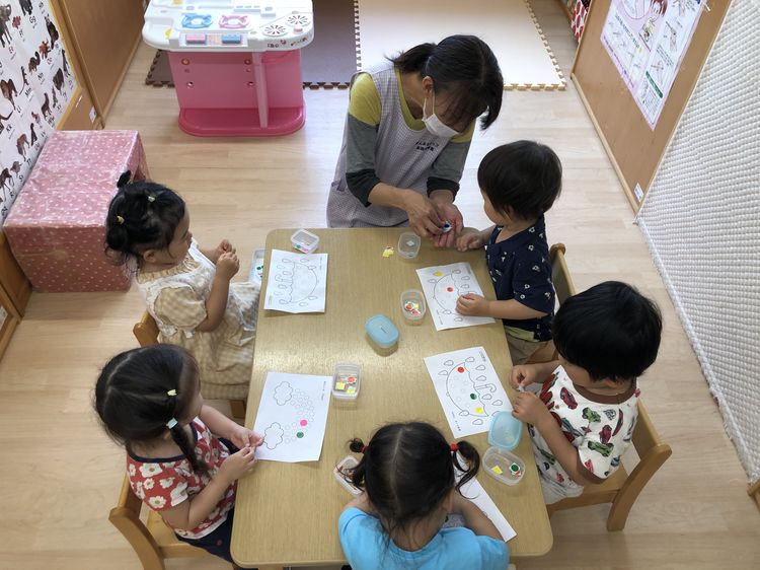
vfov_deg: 49.7
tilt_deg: -47.2
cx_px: 380
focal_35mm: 28
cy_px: 285
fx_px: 615
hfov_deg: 63.5
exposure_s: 1/40
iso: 25
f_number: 1.8
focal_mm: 3.99
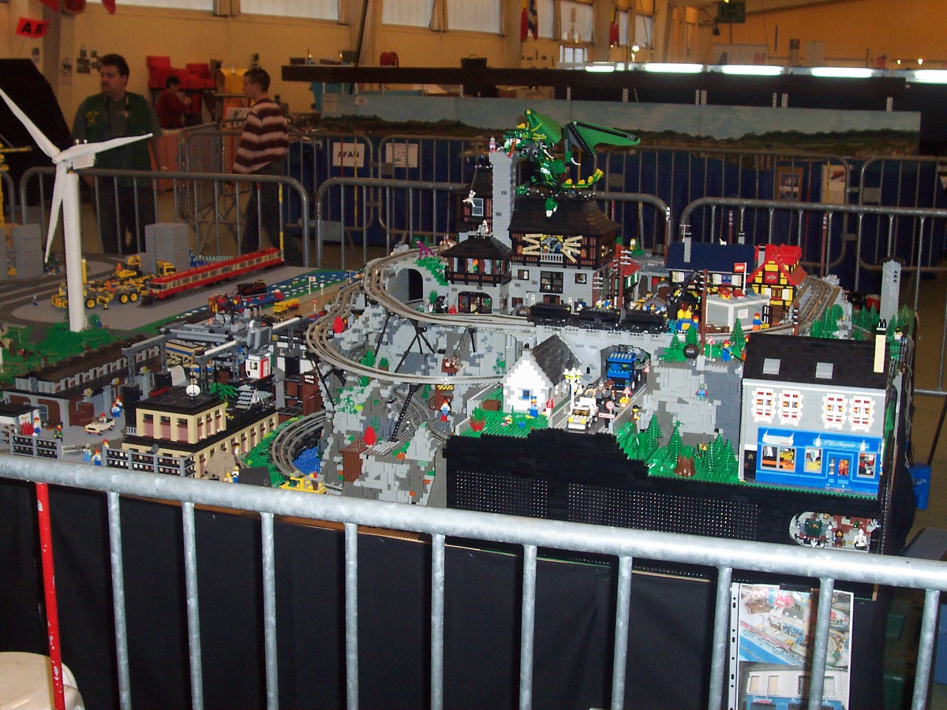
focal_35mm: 46
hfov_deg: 41.2
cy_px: 355
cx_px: 474
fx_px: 1258
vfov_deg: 31.5
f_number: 3
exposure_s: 1/60
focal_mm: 7
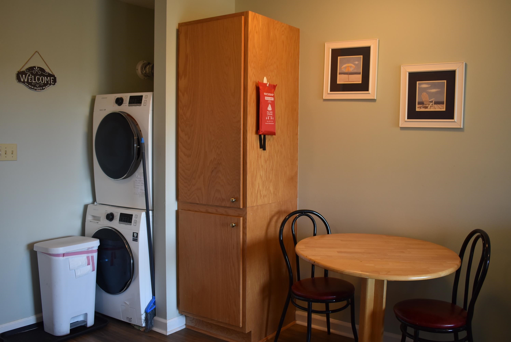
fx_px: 490
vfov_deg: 38.4
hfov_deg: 55.1
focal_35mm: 34
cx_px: 256
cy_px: 171
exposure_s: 1/60
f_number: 4
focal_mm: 23
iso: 450
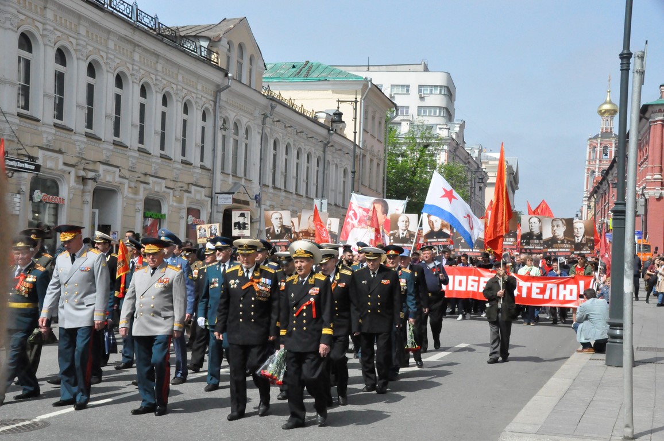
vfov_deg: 28.0
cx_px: 332
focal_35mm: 48
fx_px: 884
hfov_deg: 41.2
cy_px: 220
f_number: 14
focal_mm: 32
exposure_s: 1/4000
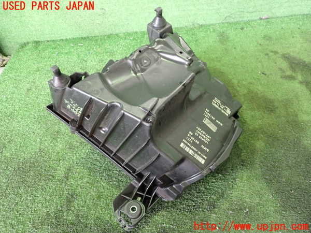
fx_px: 270
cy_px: 116
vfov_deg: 46.8
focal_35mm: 30
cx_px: 156
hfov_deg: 60.0
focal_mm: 5.4
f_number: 2.3
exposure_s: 1/40
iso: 800
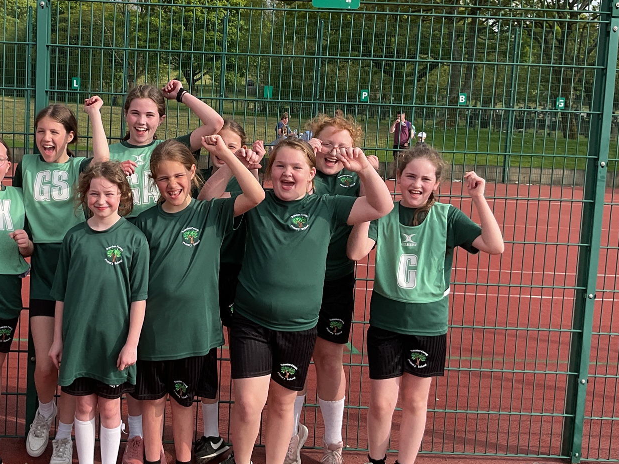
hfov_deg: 38.6
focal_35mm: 48
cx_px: 157
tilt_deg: -3.3
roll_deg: -0.6
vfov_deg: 30.2
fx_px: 858
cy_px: 198
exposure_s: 1/1121
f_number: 1.8
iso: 16
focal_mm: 3
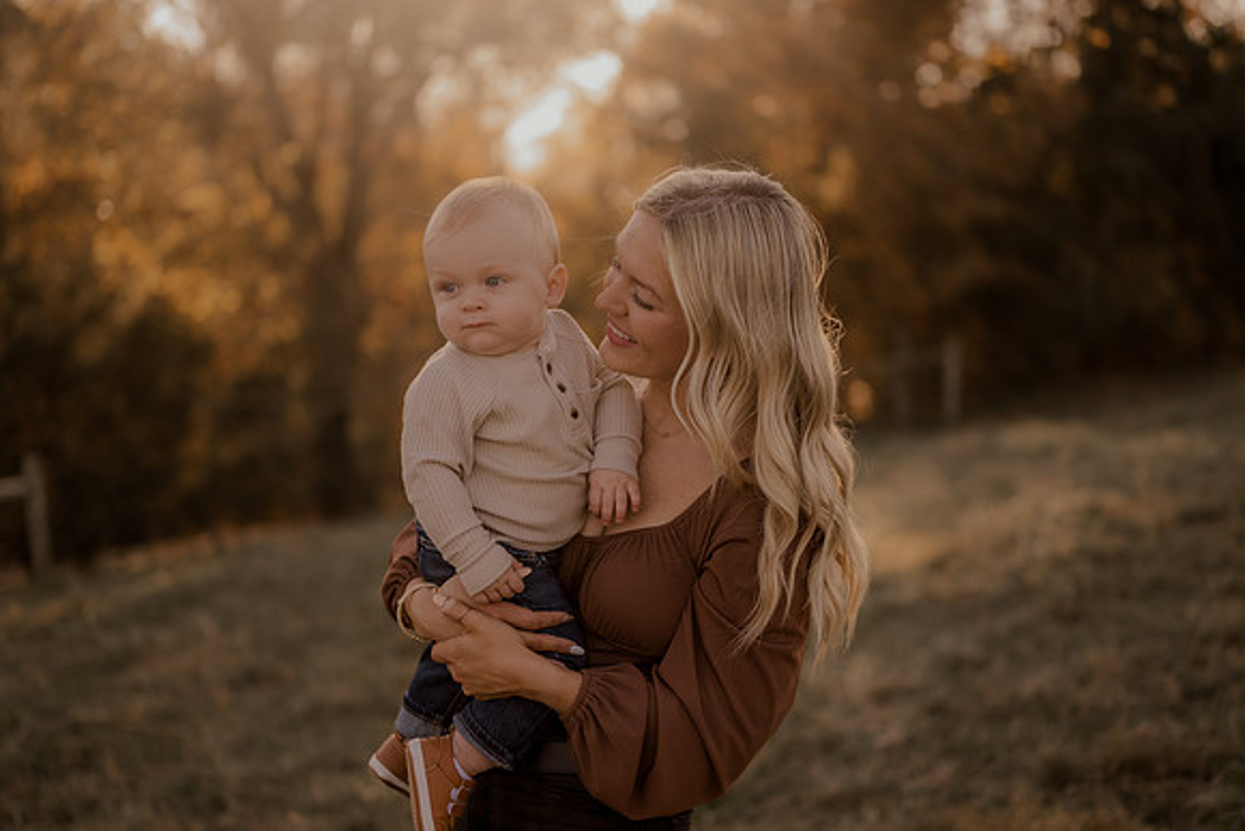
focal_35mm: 50
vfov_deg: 27.0
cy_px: 416
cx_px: 622
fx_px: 1729
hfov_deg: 39.6
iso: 250
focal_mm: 50
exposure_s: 1/1600
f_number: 1.8
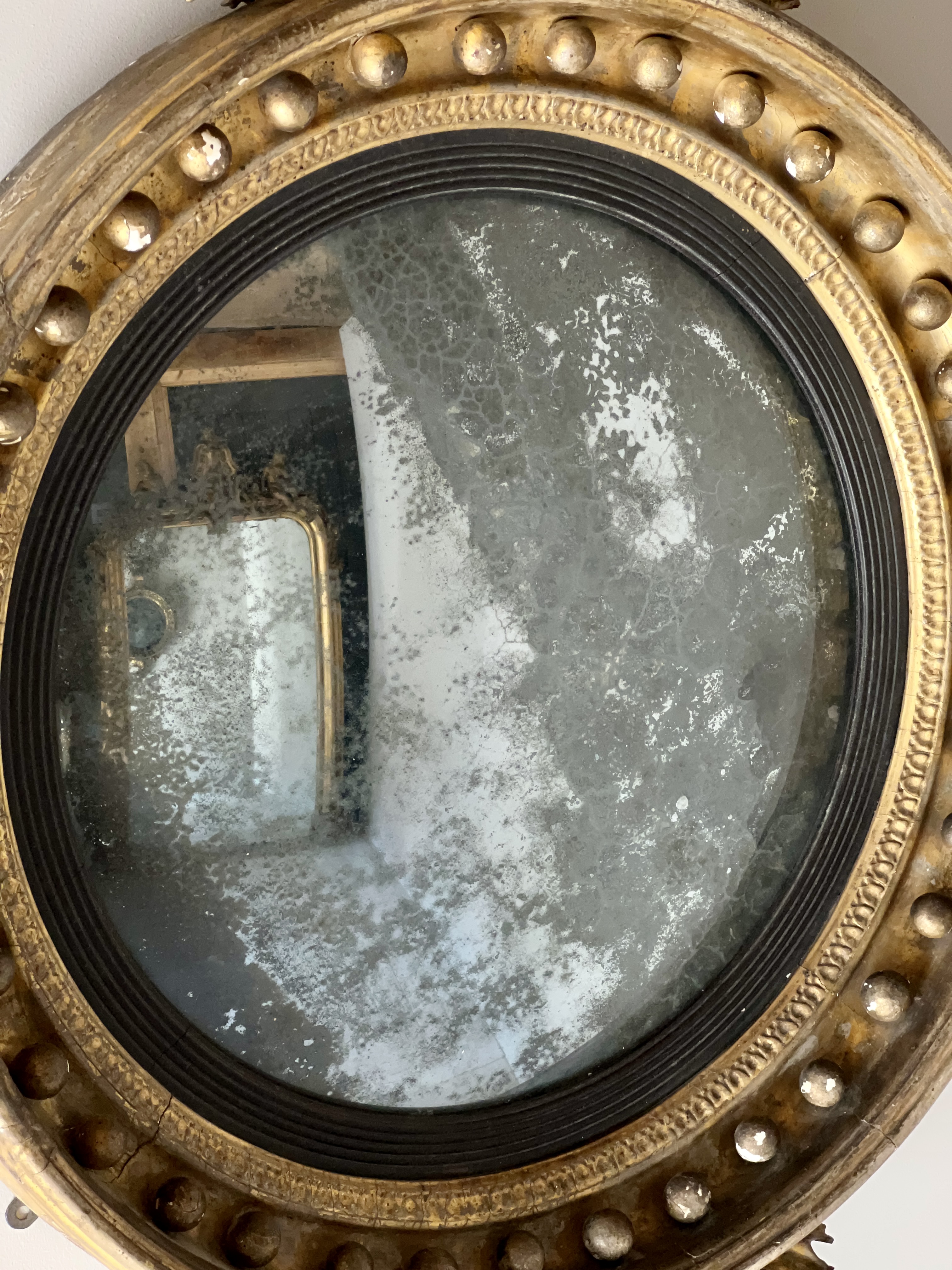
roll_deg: +2.6
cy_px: 635
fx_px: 2824
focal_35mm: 77
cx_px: 476
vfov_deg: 25.3
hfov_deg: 19.1
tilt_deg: -7.6
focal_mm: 9
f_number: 2.8
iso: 200
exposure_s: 1/71
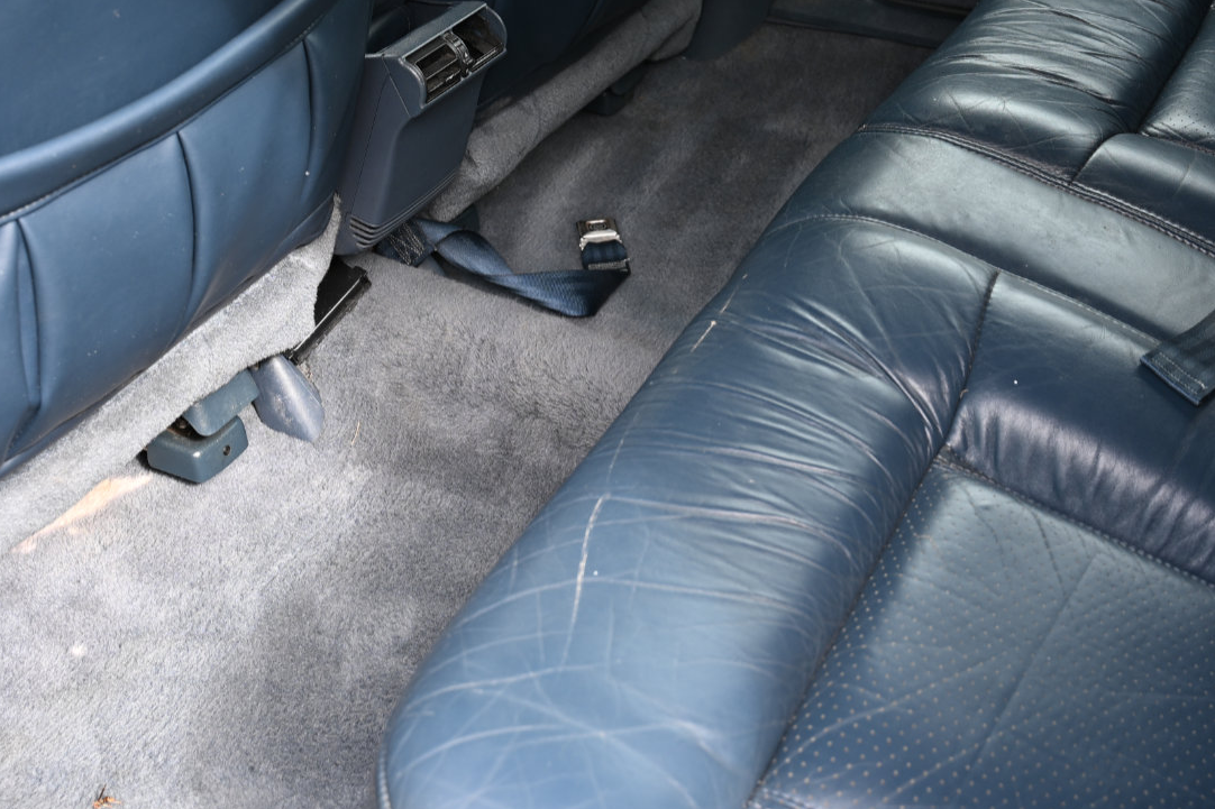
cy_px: 172
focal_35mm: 53
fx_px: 1788
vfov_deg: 25.1
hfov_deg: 37.5
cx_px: 669
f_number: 4
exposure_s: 1/60
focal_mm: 28
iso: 100
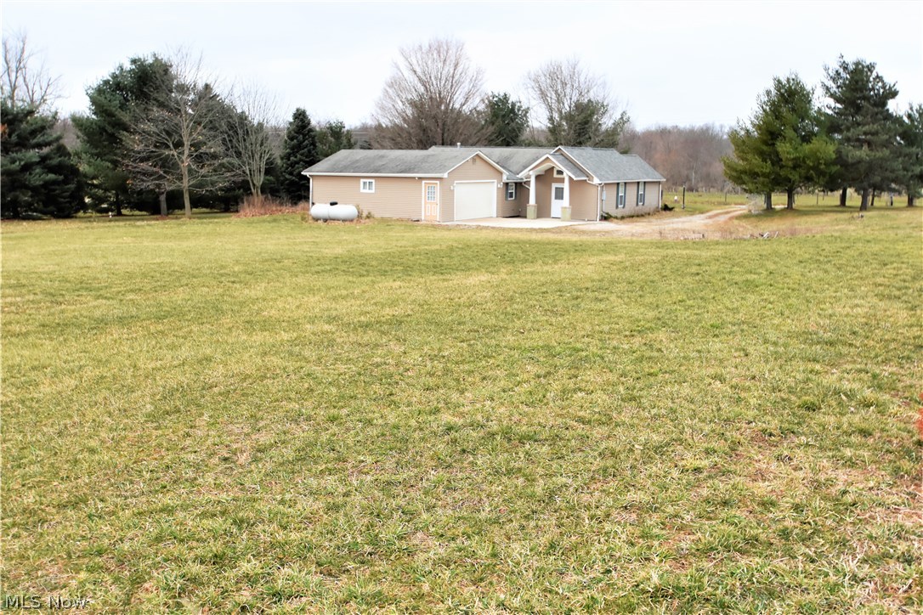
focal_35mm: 36
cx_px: 462
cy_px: 308
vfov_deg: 36.9
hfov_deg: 53.1
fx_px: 923
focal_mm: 24
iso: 1000
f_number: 6.3
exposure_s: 1/1000
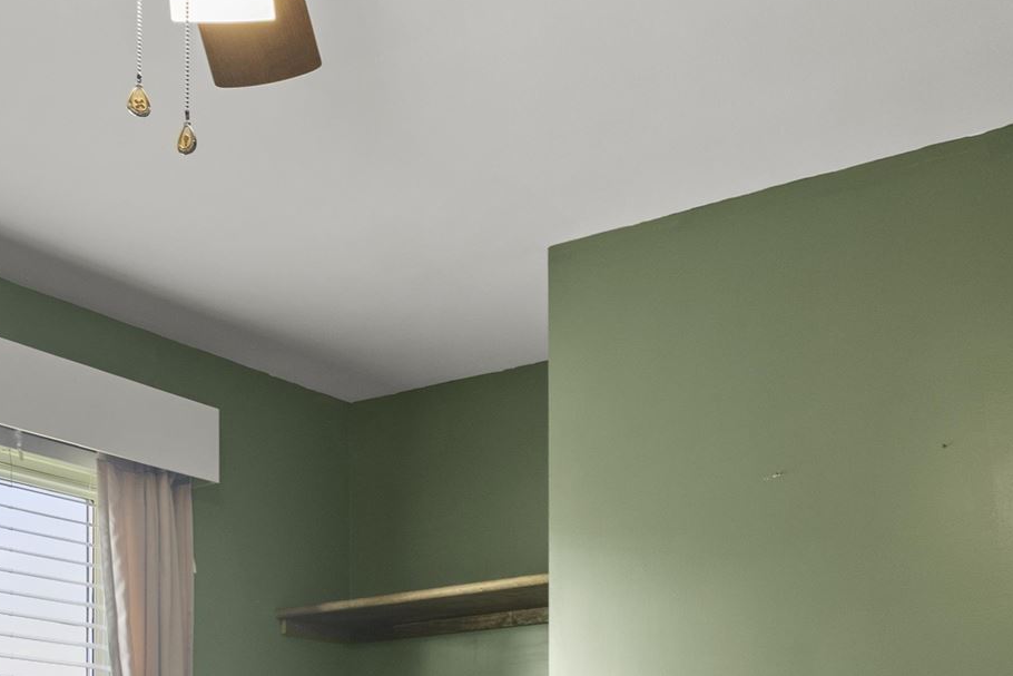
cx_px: 589
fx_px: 1520
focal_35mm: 54
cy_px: 803
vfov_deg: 23.1
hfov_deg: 36.8
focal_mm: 16
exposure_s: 1/5
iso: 400
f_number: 8
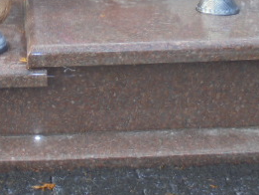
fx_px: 531
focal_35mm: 71
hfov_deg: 26.5
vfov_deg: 19.5
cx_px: 26
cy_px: -39
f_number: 3.7
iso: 100
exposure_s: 1/60
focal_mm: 5.3
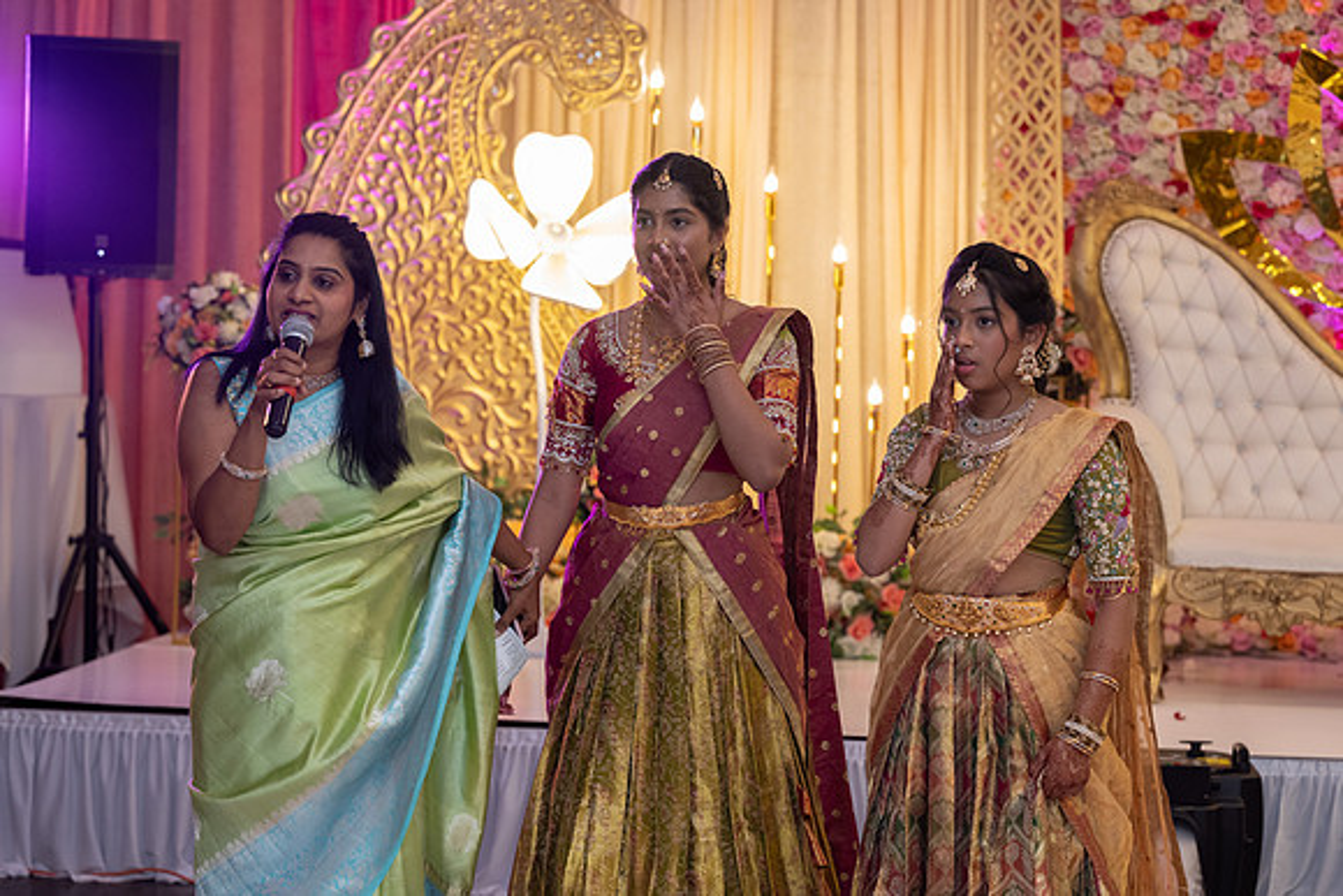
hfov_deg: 23.2
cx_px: 672
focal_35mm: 88
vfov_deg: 15.6
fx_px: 3267
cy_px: 448
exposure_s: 1/160
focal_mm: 86
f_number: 3.5
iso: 1000
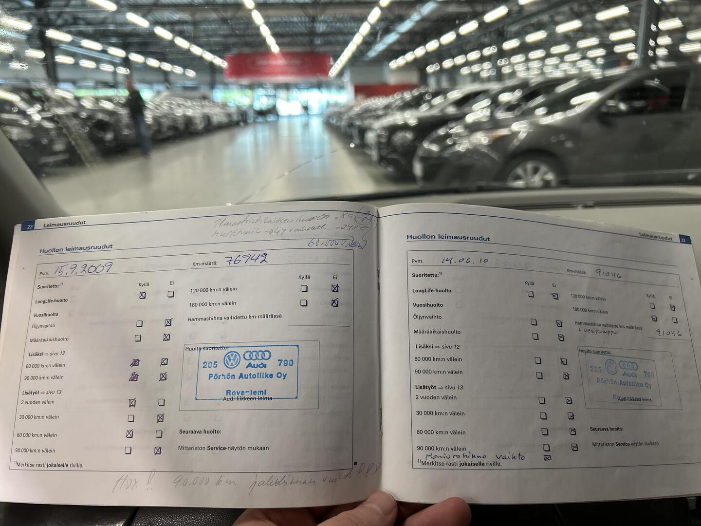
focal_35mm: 26
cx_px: 350
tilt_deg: -15.5
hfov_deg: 67.3
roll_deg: +1.6
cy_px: 263
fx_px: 527
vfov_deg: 53.1
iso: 125
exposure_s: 1/100
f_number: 1.5
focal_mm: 5.7
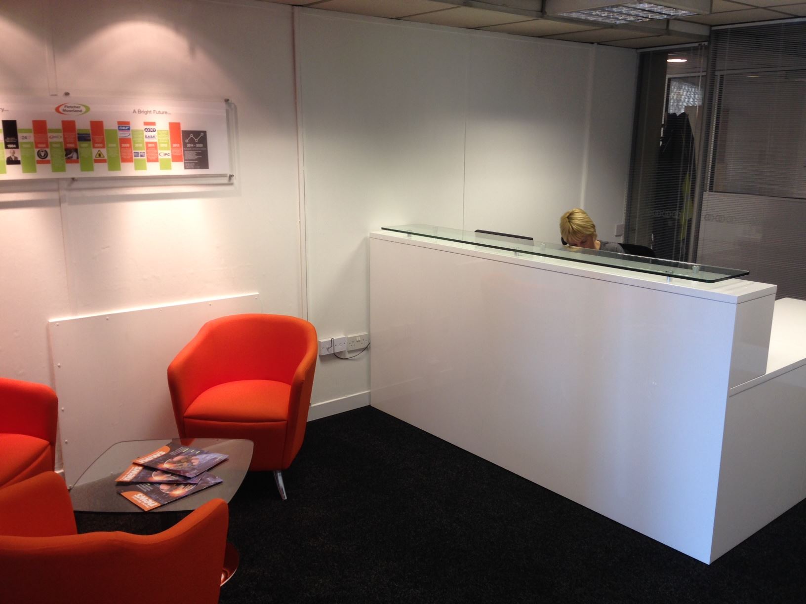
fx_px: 768
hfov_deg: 55.4
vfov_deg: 42.9
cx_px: 403
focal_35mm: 33
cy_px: 302
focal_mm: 4.12
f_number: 2.4
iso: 50
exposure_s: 1/20
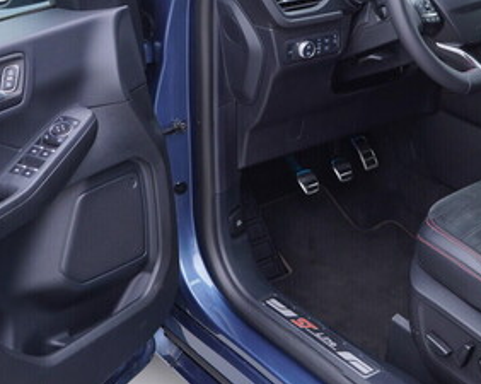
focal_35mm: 66
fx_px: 939
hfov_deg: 28.7
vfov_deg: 22.8
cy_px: 79
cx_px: 288
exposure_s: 1/40
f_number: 2.8
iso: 125
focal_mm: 24
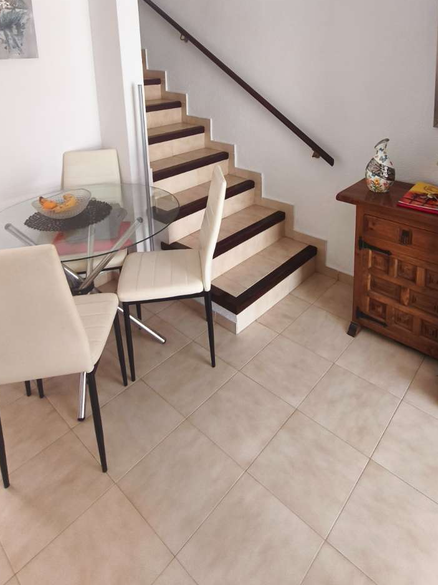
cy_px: 135
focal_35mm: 24
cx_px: 251
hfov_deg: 56.6
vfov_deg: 66.4
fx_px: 405
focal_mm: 1.91
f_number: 2.2
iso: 160
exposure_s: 1/50
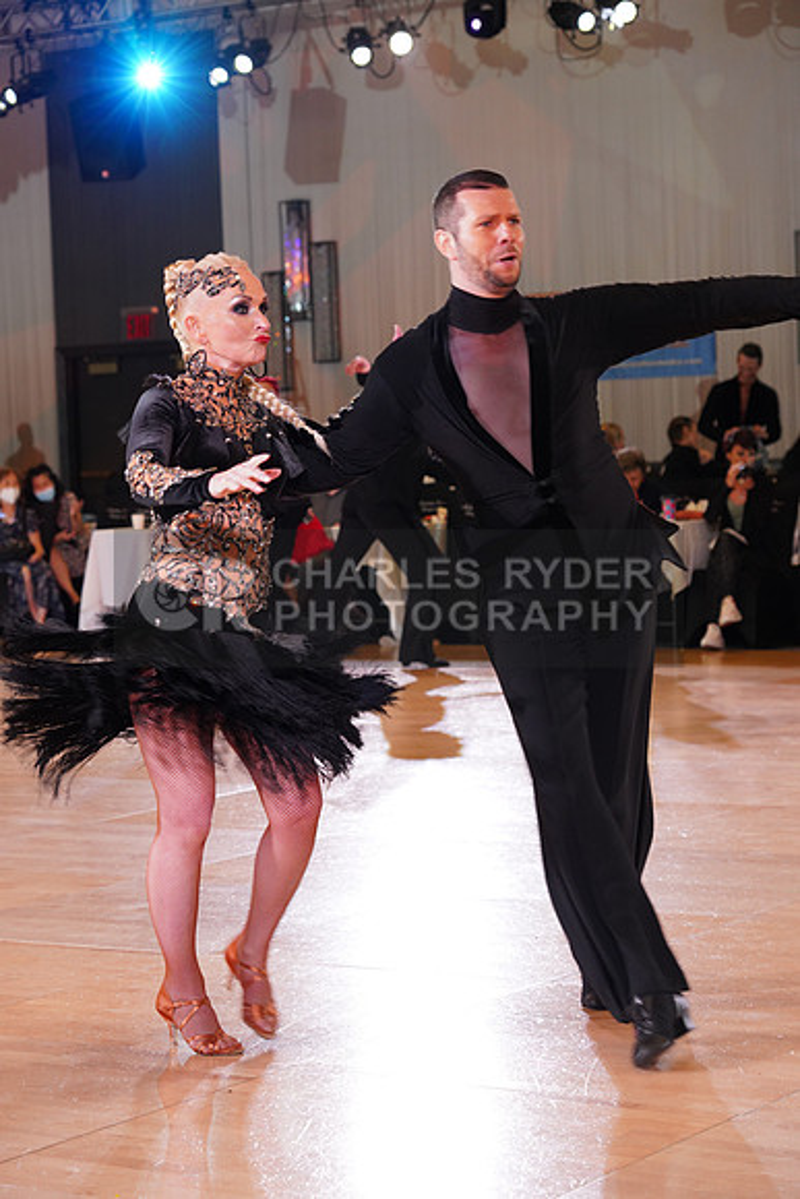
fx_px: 2865
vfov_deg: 23.6
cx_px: 400
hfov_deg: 15.9
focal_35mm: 86
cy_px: 600
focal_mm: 86
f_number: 5.6
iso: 1600
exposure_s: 1/160
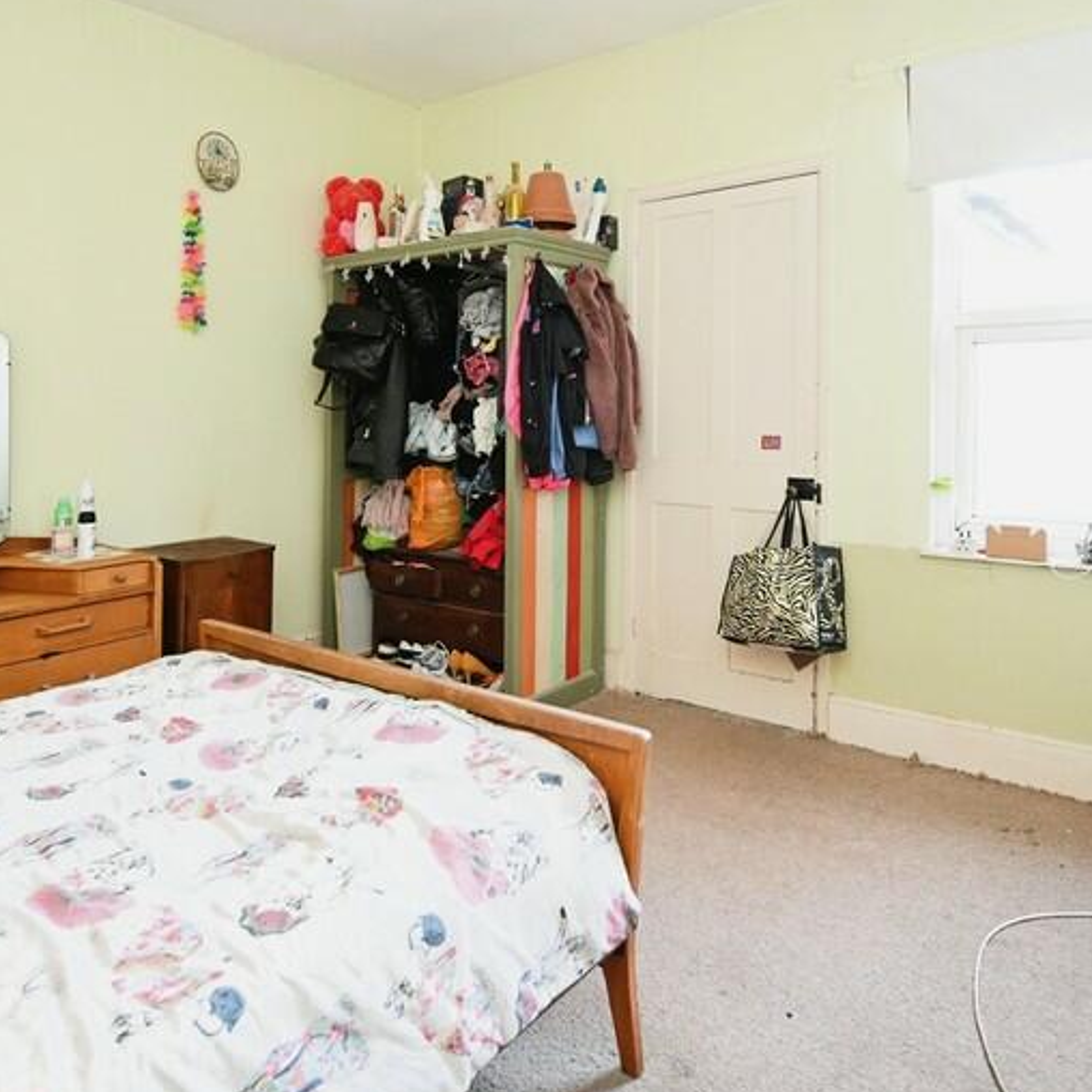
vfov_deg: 64.1
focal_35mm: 24
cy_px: 412
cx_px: 610
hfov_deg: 64.8
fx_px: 857
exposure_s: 1/60
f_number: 4
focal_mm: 14
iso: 1800
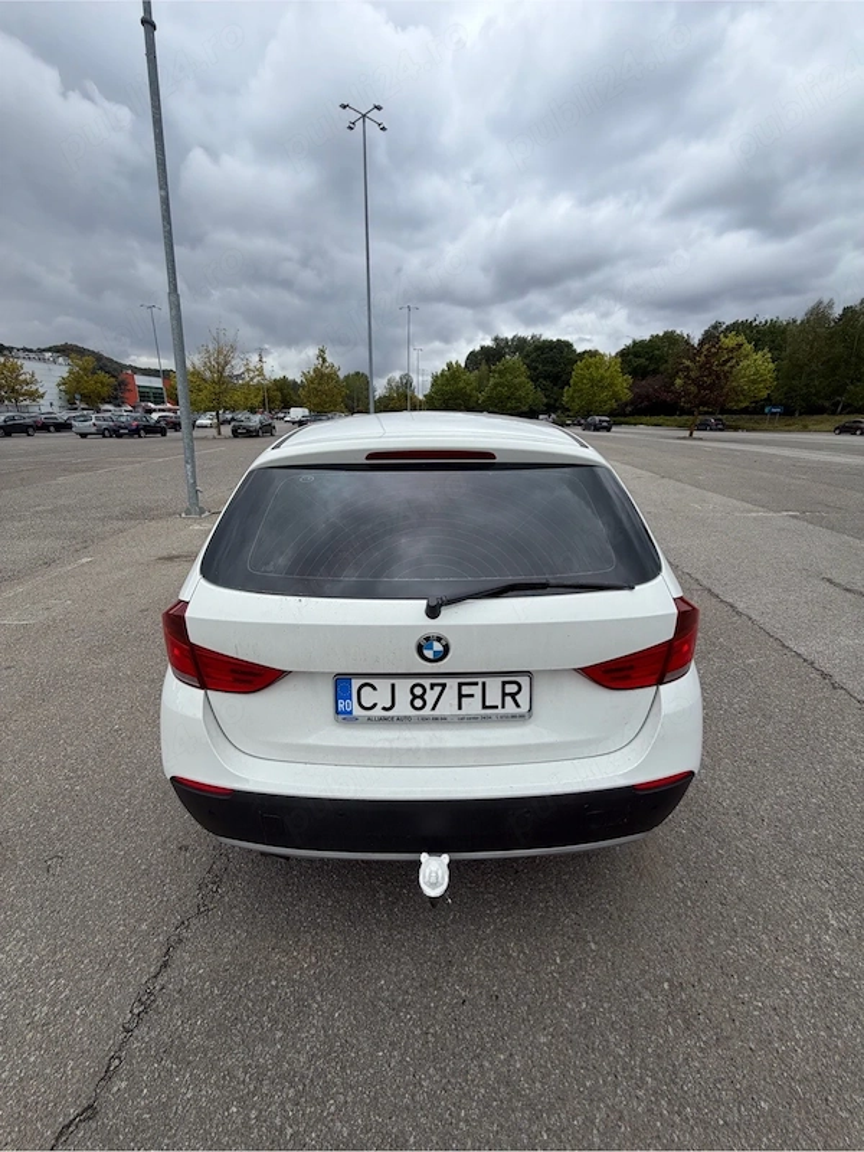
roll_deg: -1.0
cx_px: 432
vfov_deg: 102.1
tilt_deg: -19.1
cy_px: 576
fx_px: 466
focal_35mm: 14
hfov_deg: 85.7
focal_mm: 2.22
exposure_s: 1/694
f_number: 2.2
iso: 40
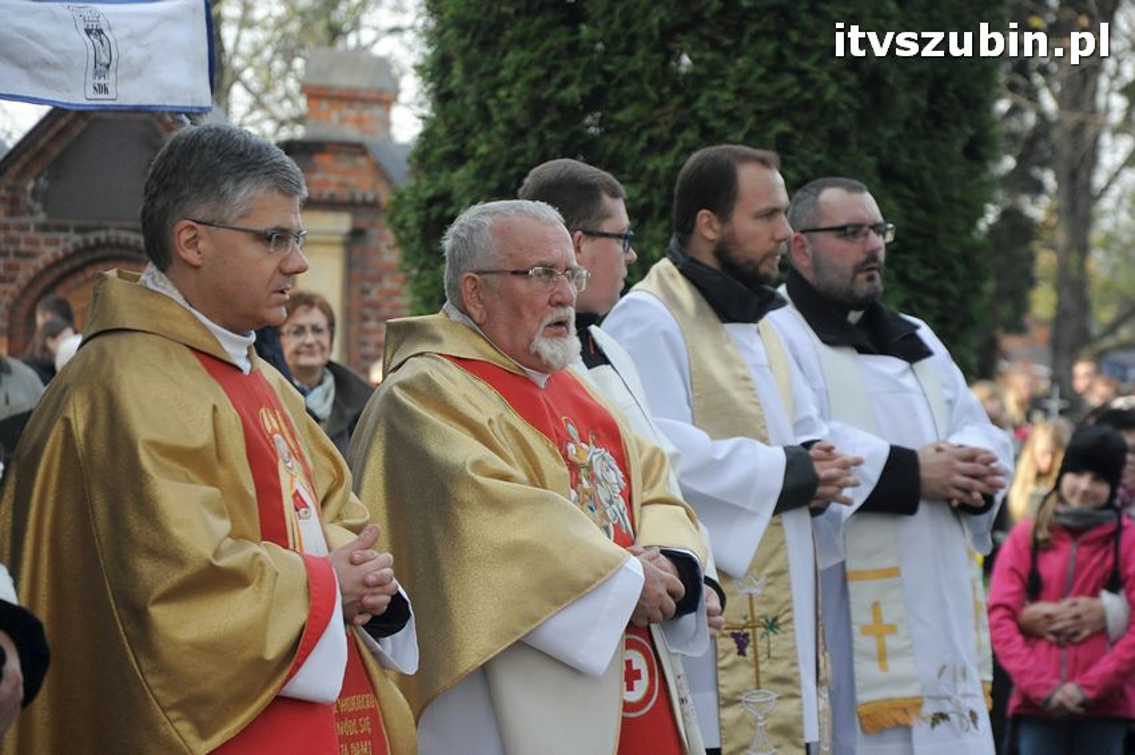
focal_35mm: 158
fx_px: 4961
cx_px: 568
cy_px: 378
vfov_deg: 8.7
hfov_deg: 13.1
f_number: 5.6
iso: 800
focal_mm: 105
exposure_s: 1/400
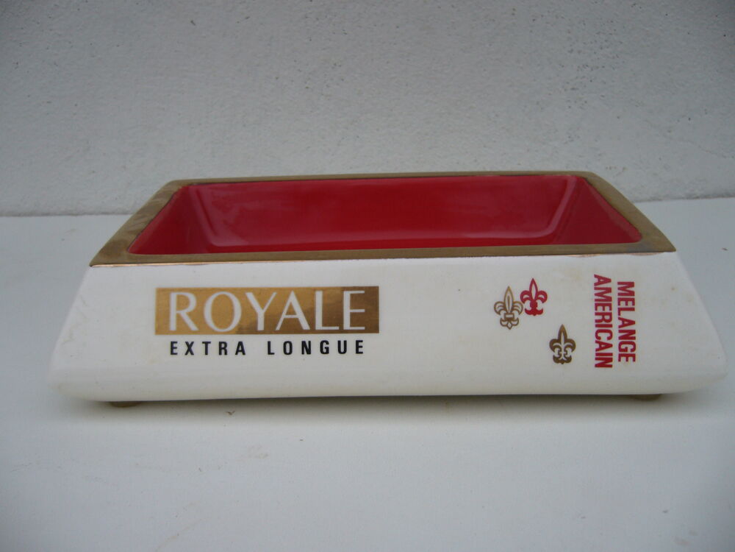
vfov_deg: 40.7
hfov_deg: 52.6
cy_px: 276
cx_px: 368
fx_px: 743
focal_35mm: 35
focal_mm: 5.8
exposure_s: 1/160
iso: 80
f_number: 2.8
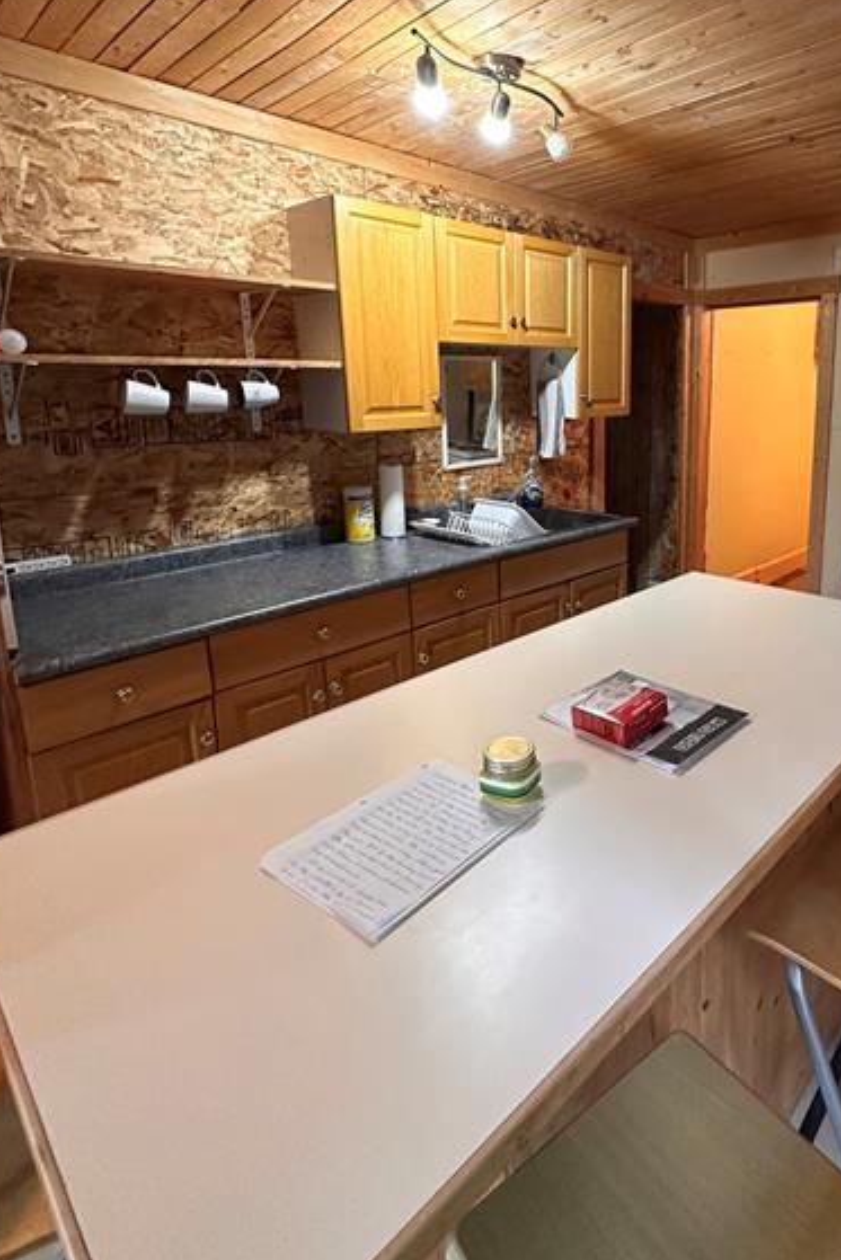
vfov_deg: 83.0
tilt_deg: -9.0
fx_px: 700
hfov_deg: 59.2
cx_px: 616
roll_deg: -0.6
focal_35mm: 20
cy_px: 509
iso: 320
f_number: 2.2
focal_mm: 2.22
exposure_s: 1/60
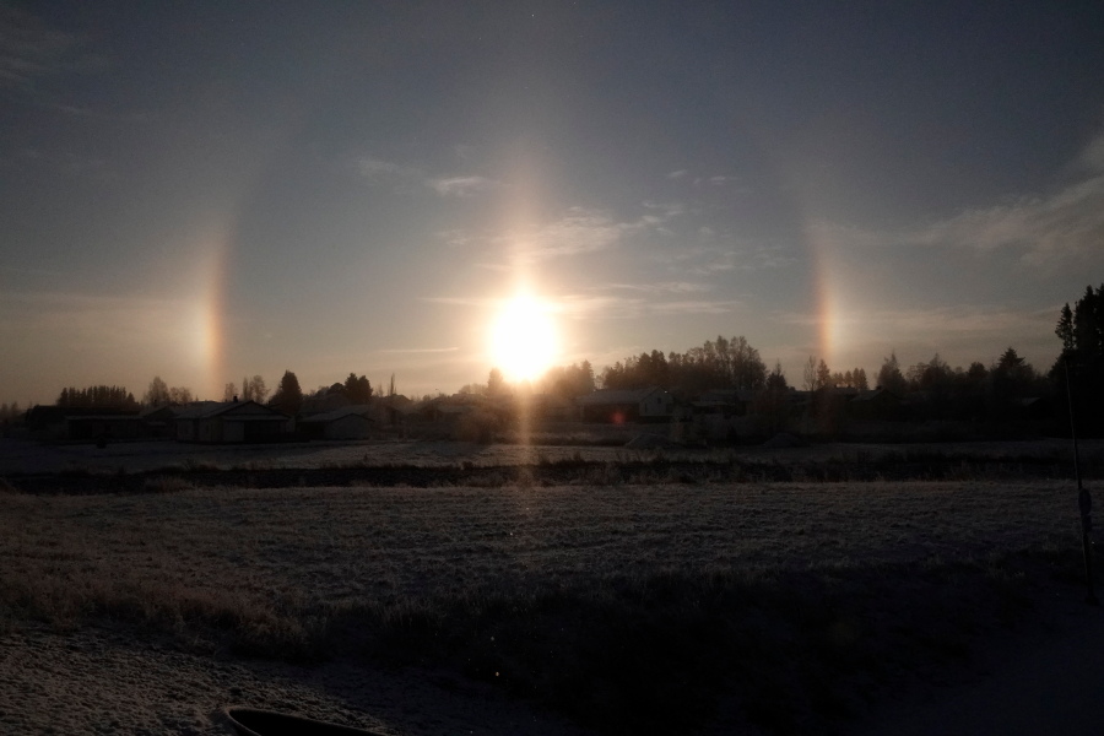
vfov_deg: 53.1
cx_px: 552
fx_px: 736
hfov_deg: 73.7
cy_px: 368
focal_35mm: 24
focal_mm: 8.8
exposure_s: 1/12800
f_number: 8
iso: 1600
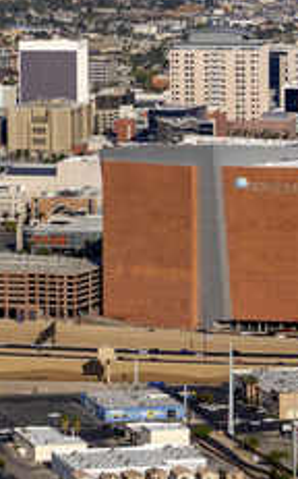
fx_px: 2252
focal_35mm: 173
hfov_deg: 7.6
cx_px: 97
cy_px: 171
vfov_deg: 12.1
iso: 400
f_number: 2.8
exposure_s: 1/12800
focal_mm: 70
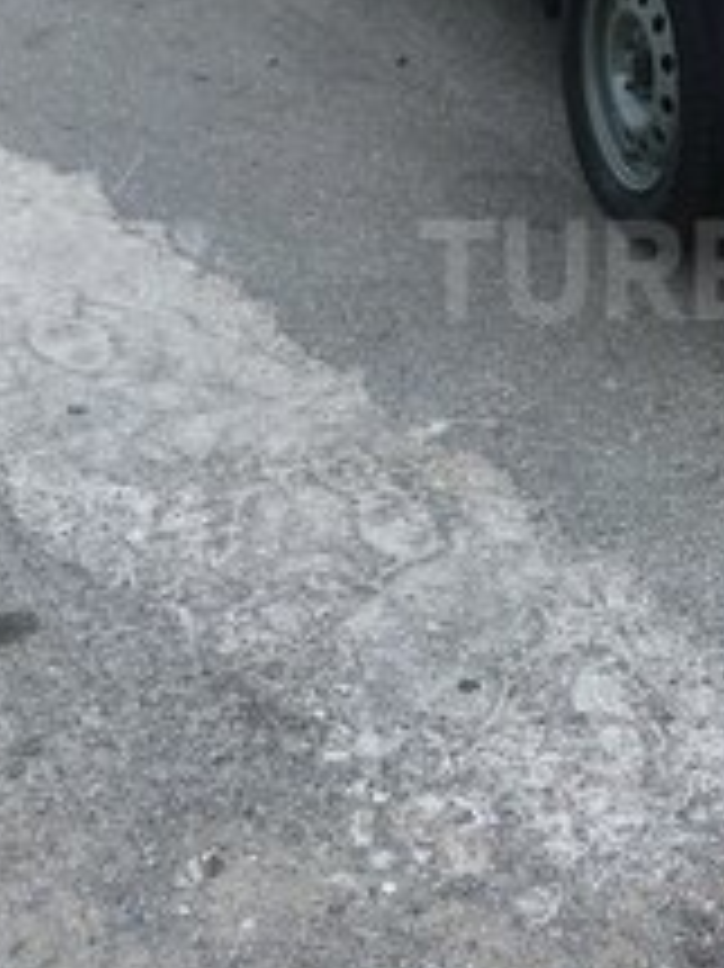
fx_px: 1870
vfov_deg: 28.6
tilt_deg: -25.7
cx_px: 764
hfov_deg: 21.0
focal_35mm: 67
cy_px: 270
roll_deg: -1.2
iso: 25
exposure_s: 1/272
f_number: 2.2
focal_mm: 4.15
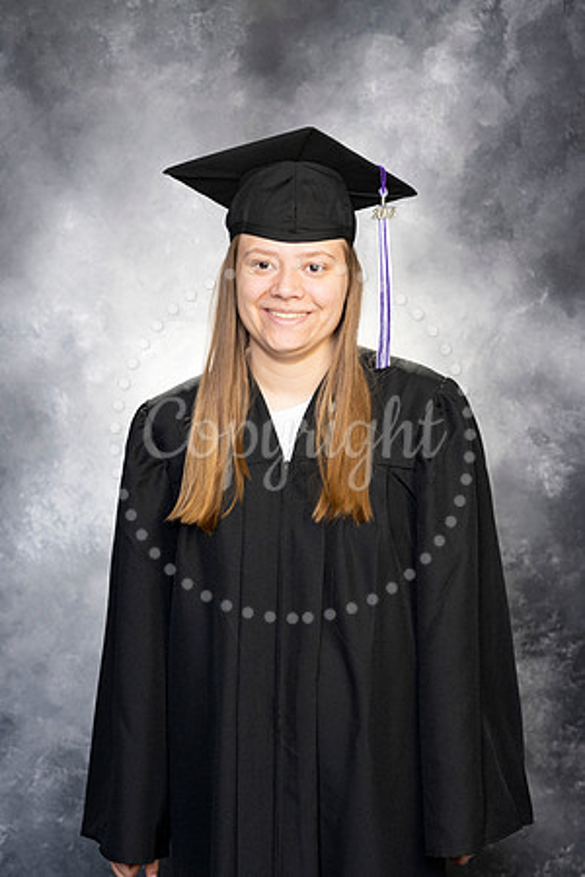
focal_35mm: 85
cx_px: 292
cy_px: 438
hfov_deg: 16.1
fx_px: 2072
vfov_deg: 23.9
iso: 250
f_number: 8
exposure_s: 1/125
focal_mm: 85
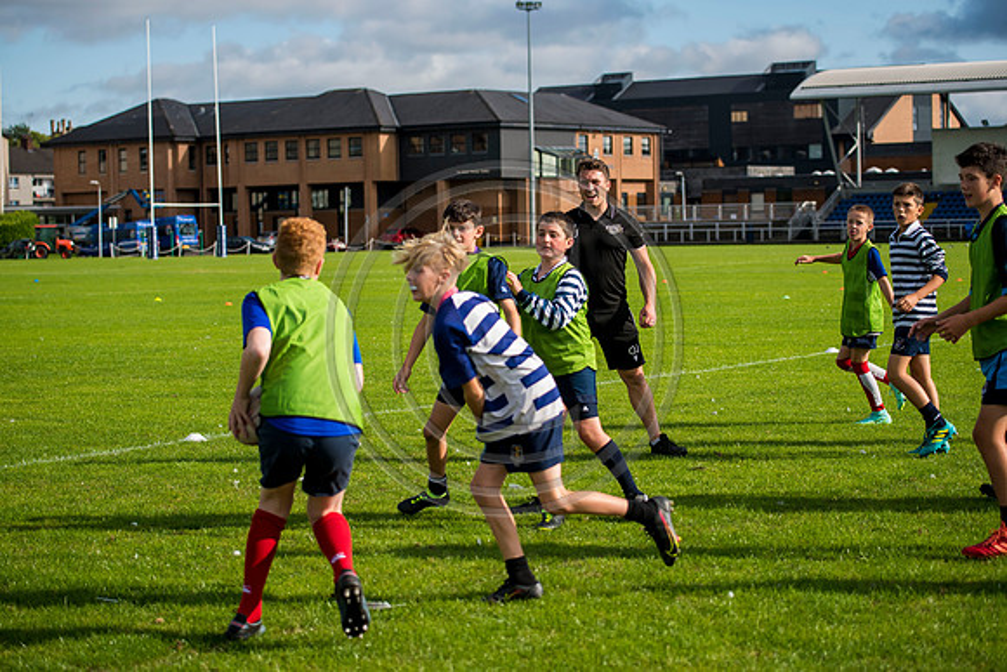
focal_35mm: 90
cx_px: 504
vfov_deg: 15.2
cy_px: 336
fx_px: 2518
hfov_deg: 22.6
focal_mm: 90
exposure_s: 1/1250
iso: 250
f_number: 4
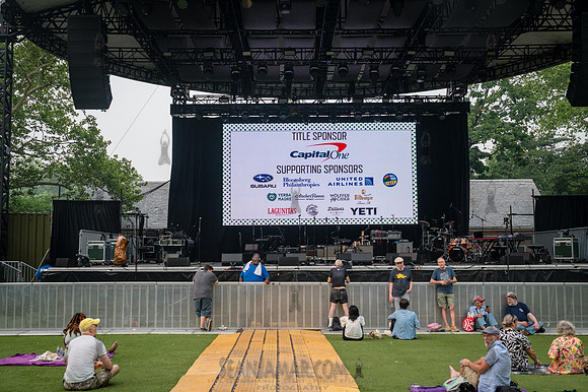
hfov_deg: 50.6
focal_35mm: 38
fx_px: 621
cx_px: 294
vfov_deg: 35.0
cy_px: 196
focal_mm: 37
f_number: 4.5
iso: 1000
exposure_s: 1/2000
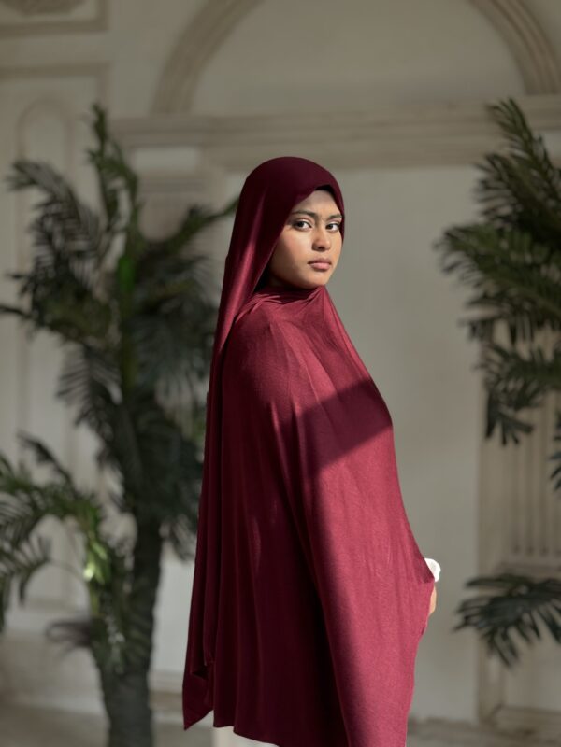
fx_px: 1037
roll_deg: -0.6
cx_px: 280
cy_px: 374
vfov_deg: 39.7
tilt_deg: -1.3
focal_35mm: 48
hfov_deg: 30.3
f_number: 1.78
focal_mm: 6.76
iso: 64
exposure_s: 1/1681
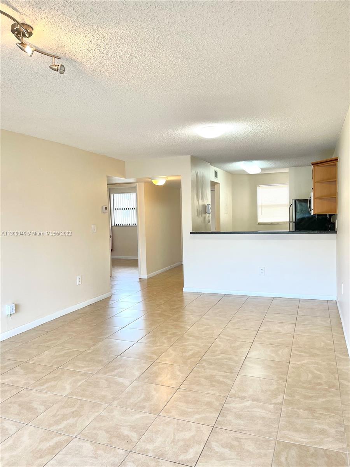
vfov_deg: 67.3
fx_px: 351
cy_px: 234
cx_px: 175
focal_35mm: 26
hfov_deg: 53.1
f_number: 1.6
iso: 80
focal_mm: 5.1
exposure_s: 1/60
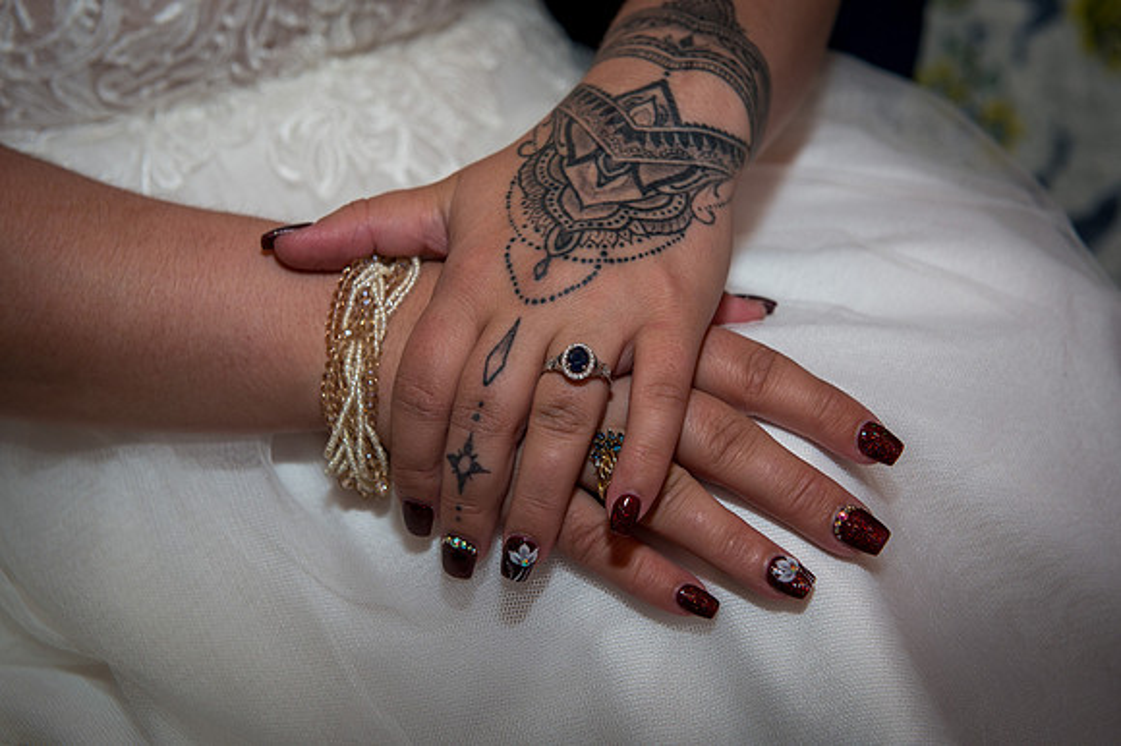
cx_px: 601
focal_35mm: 67
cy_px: 400
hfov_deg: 30.3
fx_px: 2070
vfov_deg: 20.4
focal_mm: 62
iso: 400
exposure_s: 1/125
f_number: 4.8
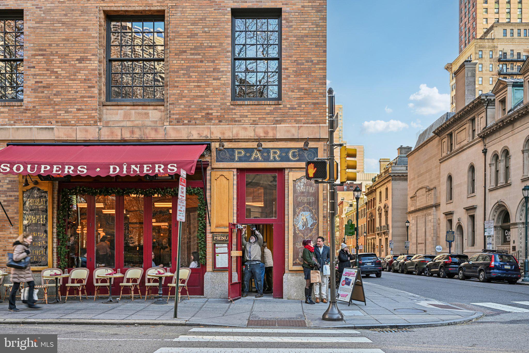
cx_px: 264
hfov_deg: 61.9
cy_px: 176
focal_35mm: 30
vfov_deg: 43.6
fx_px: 441
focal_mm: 30
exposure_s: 1/40
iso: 400
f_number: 8
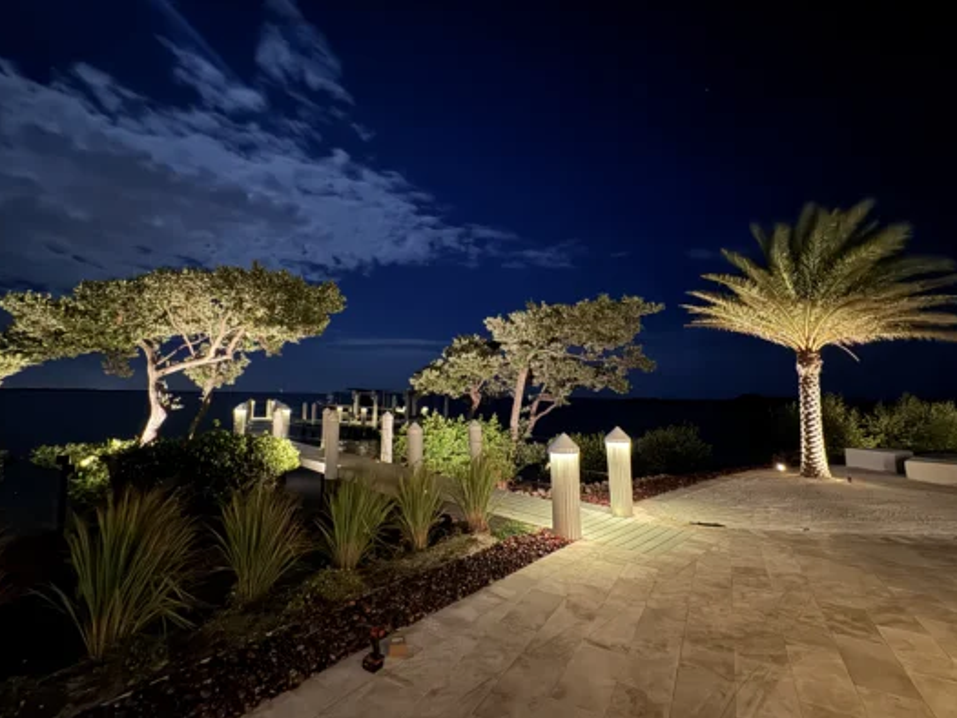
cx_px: 494
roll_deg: -0.4
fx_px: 442
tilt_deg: +4.0
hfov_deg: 94.5
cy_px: 363
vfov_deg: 78.1
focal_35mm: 16
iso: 2500
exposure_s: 1/8
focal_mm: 2.22
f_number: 2.2
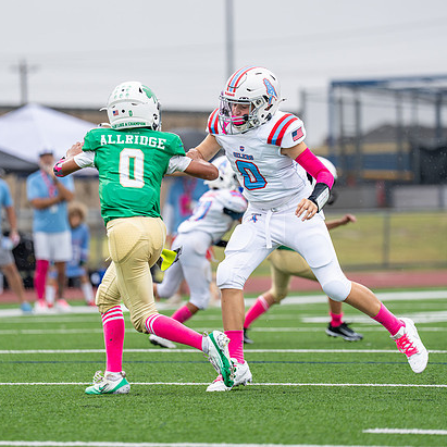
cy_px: 178
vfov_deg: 6.7
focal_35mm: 260
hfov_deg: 6.7
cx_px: 243
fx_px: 3798
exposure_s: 1/1000
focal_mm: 165
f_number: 2.8
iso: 400
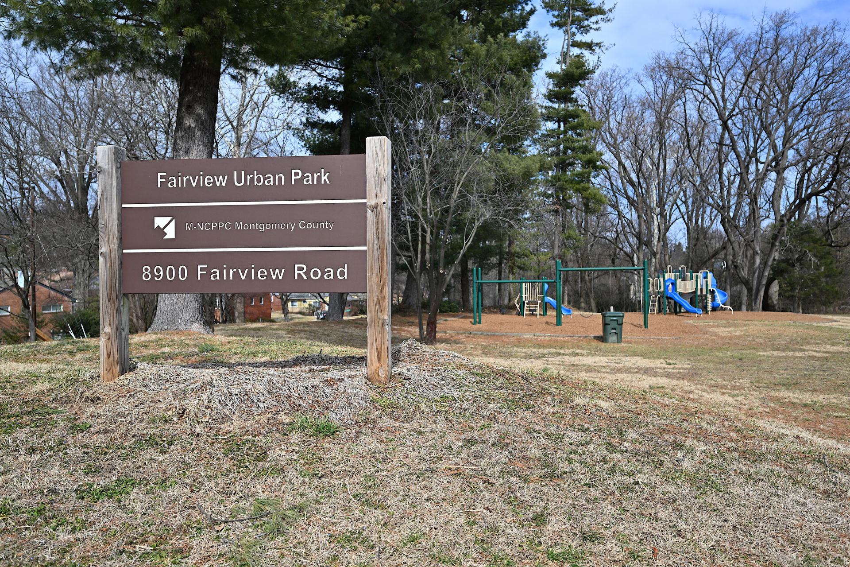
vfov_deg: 43.6
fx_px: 708
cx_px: 425
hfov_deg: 61.9
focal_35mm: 30
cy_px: 284
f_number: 4
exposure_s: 1/640
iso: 64
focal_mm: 30
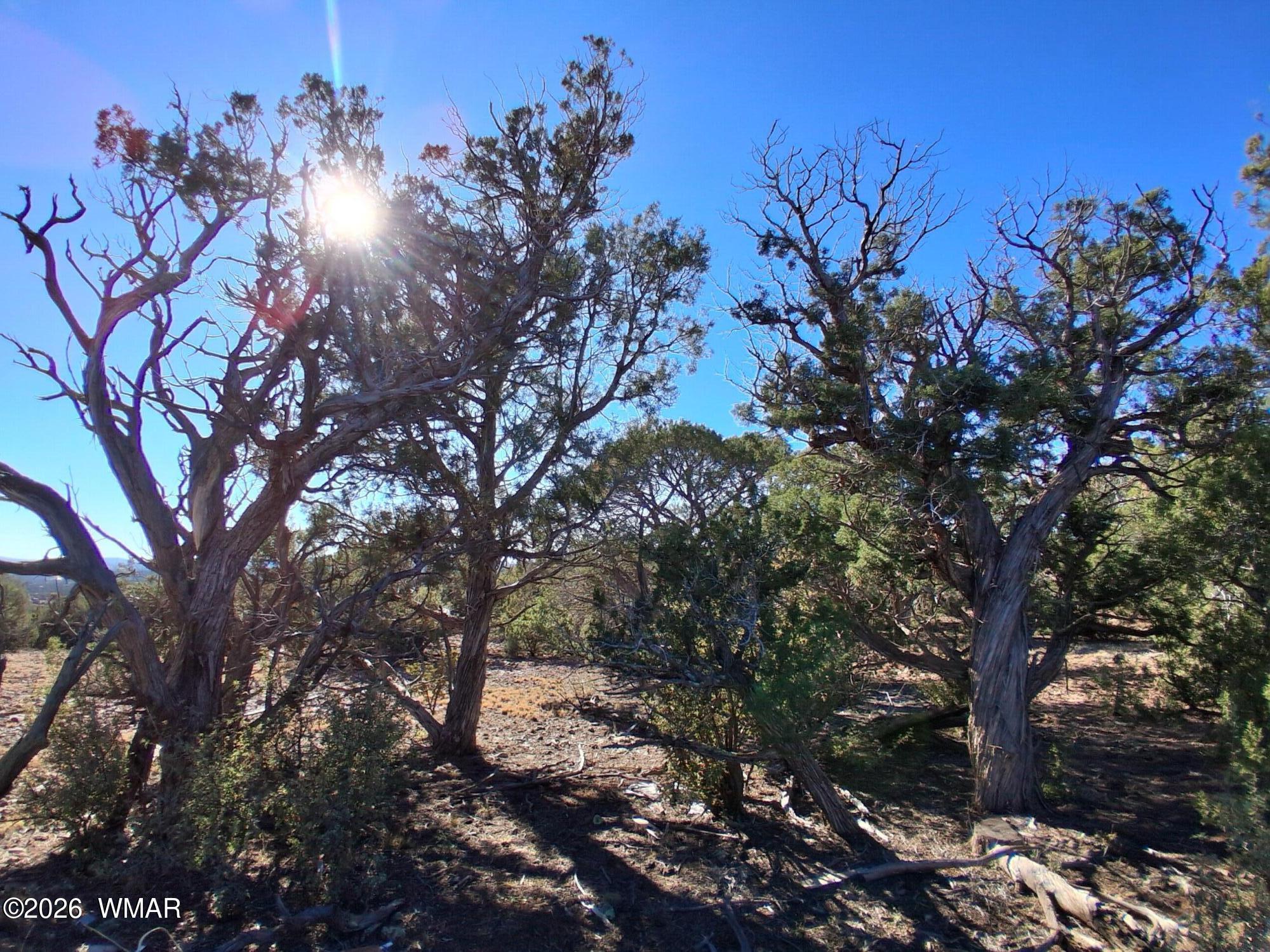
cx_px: 635
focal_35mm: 17
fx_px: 624
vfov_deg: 74.7
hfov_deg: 91.0
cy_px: 476
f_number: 2.2
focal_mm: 1.4
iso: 50
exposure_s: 1/1229
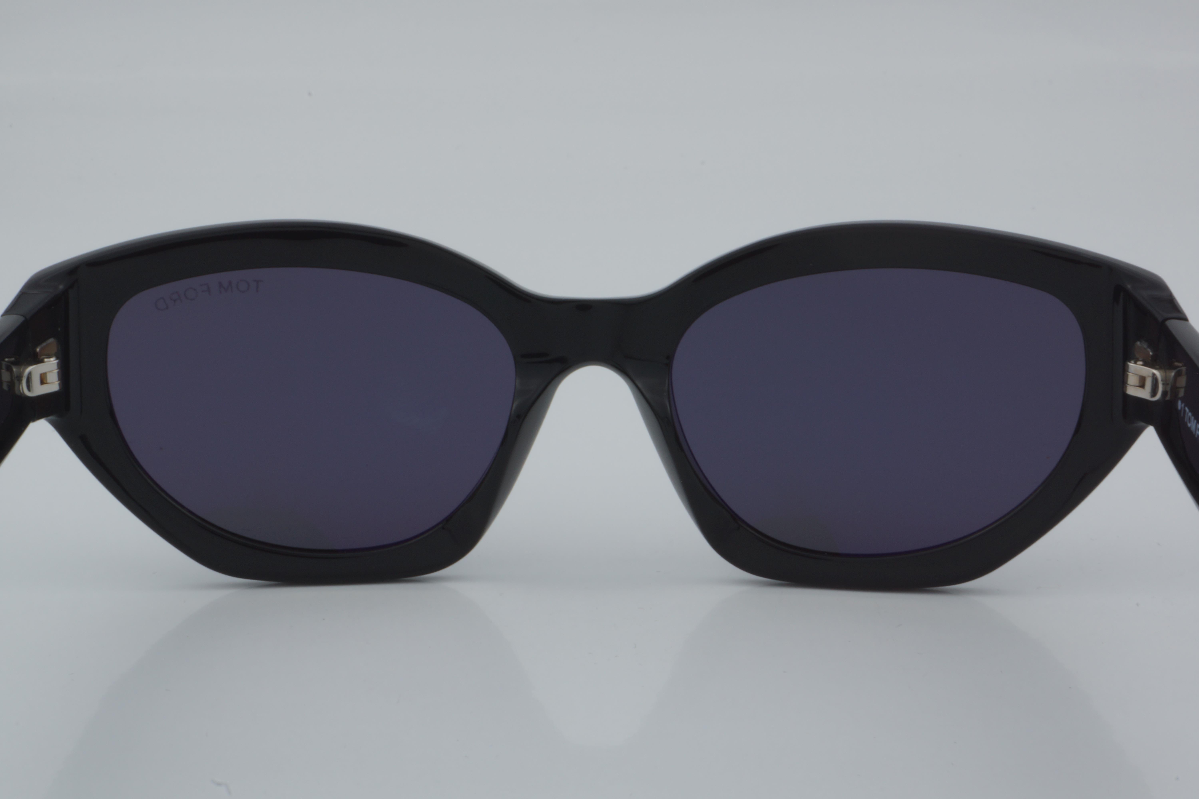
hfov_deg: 27.0
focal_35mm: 75
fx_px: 2498
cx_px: 600
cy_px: 400
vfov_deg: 18.2
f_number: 32
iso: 100
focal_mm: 50
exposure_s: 1/4
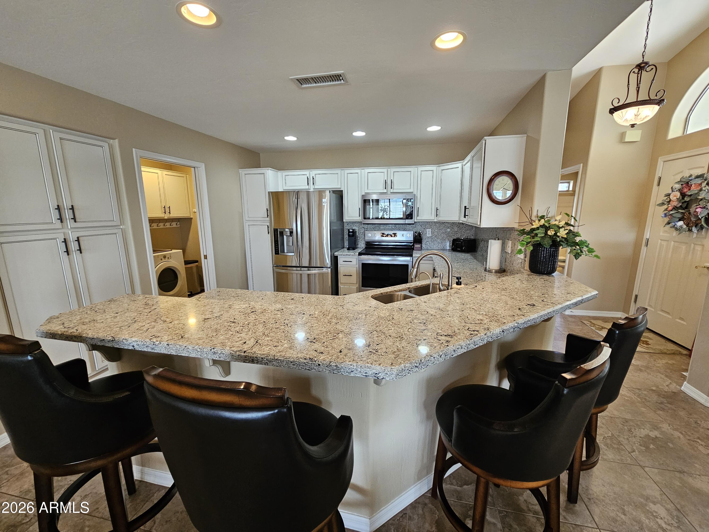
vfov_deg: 89.9
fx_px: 266
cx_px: 354
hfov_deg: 106.2
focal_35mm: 13
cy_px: 266
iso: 200
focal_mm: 2.2
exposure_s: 1/60
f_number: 2.2
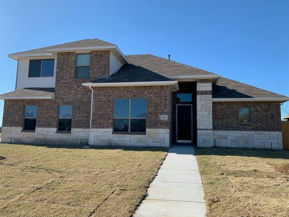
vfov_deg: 53.1
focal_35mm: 26
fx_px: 217
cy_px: 108
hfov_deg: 67.3
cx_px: 144
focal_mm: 4.25
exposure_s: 1/1610
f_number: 1.8
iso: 25
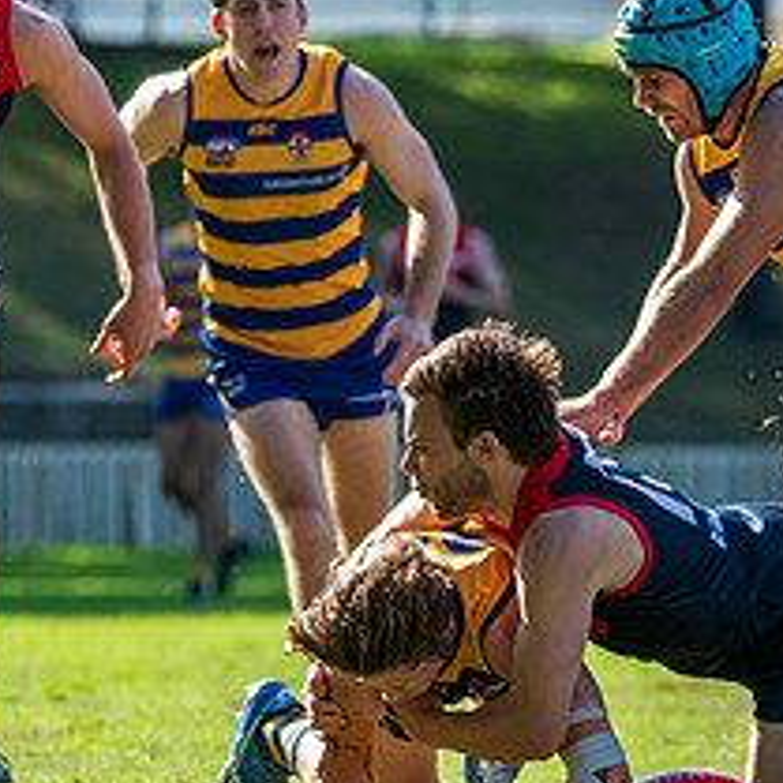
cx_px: 476
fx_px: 18349
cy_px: 407
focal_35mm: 717
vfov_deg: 2.4
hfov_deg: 2.4
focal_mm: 280
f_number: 5.6
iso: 900
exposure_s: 1/1600
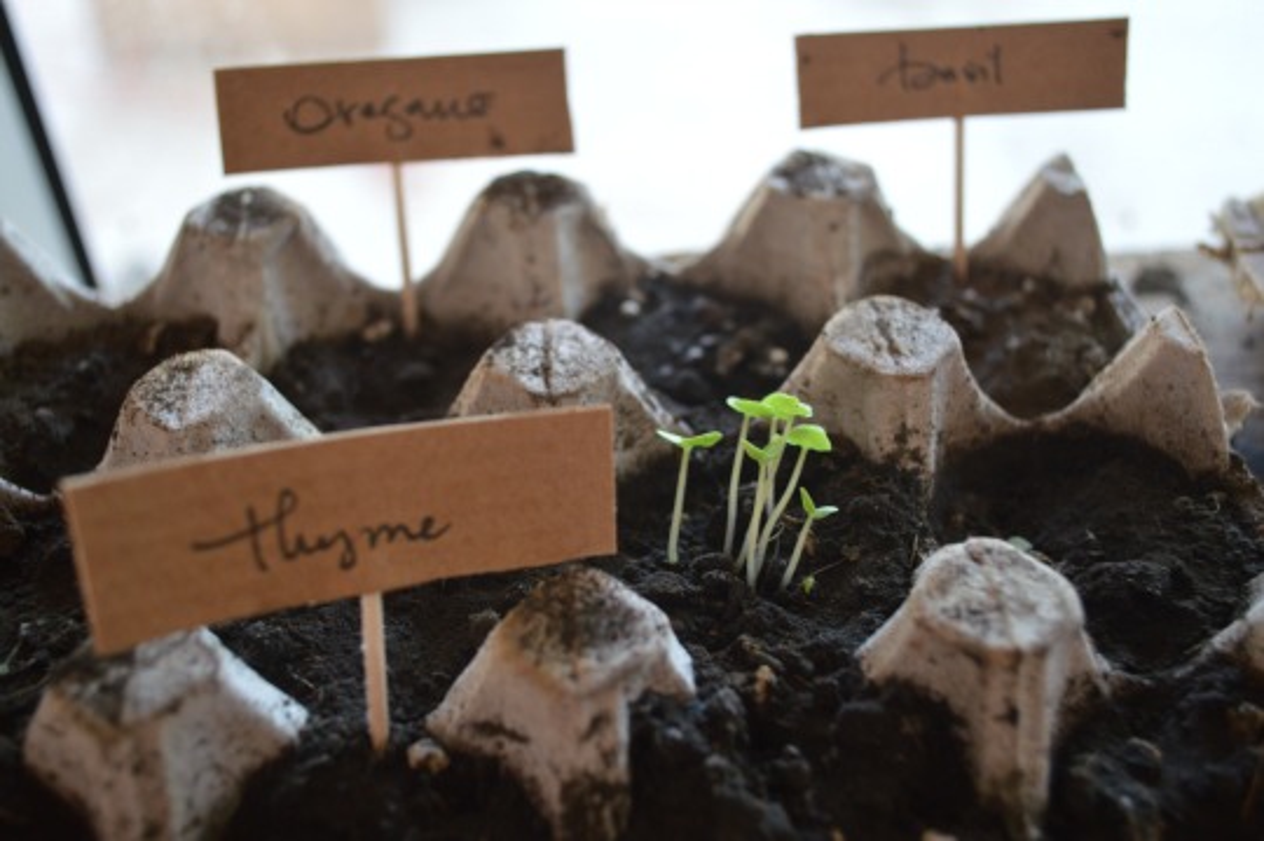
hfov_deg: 49.6
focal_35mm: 39
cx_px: 632
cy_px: 420
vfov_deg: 34.1
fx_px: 1368
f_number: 4.2
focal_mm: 26
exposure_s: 1/15
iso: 640
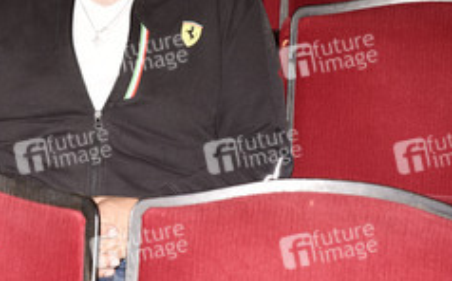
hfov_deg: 9.0
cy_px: 9
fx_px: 2854
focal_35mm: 232
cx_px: 88
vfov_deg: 5.6
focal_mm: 120
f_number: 6.3
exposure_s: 1/60
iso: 800
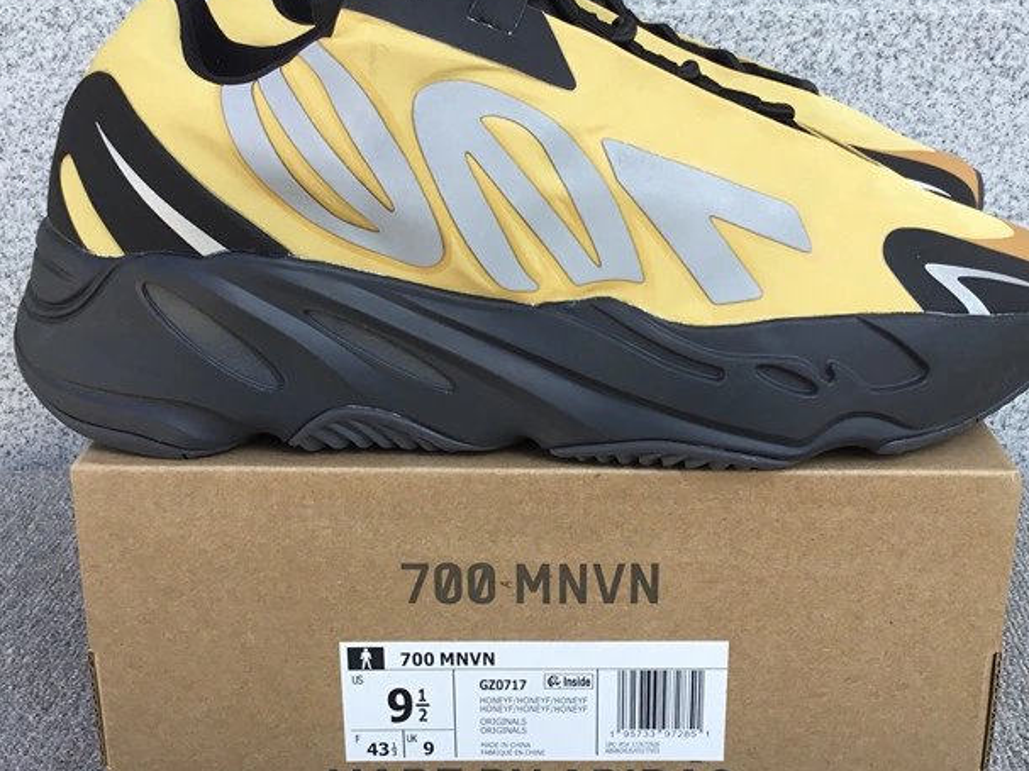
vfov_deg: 31.5
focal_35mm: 46
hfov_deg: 41.2
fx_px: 1367
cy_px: 384
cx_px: 544
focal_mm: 3.3
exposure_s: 1/199
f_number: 2.4
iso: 25
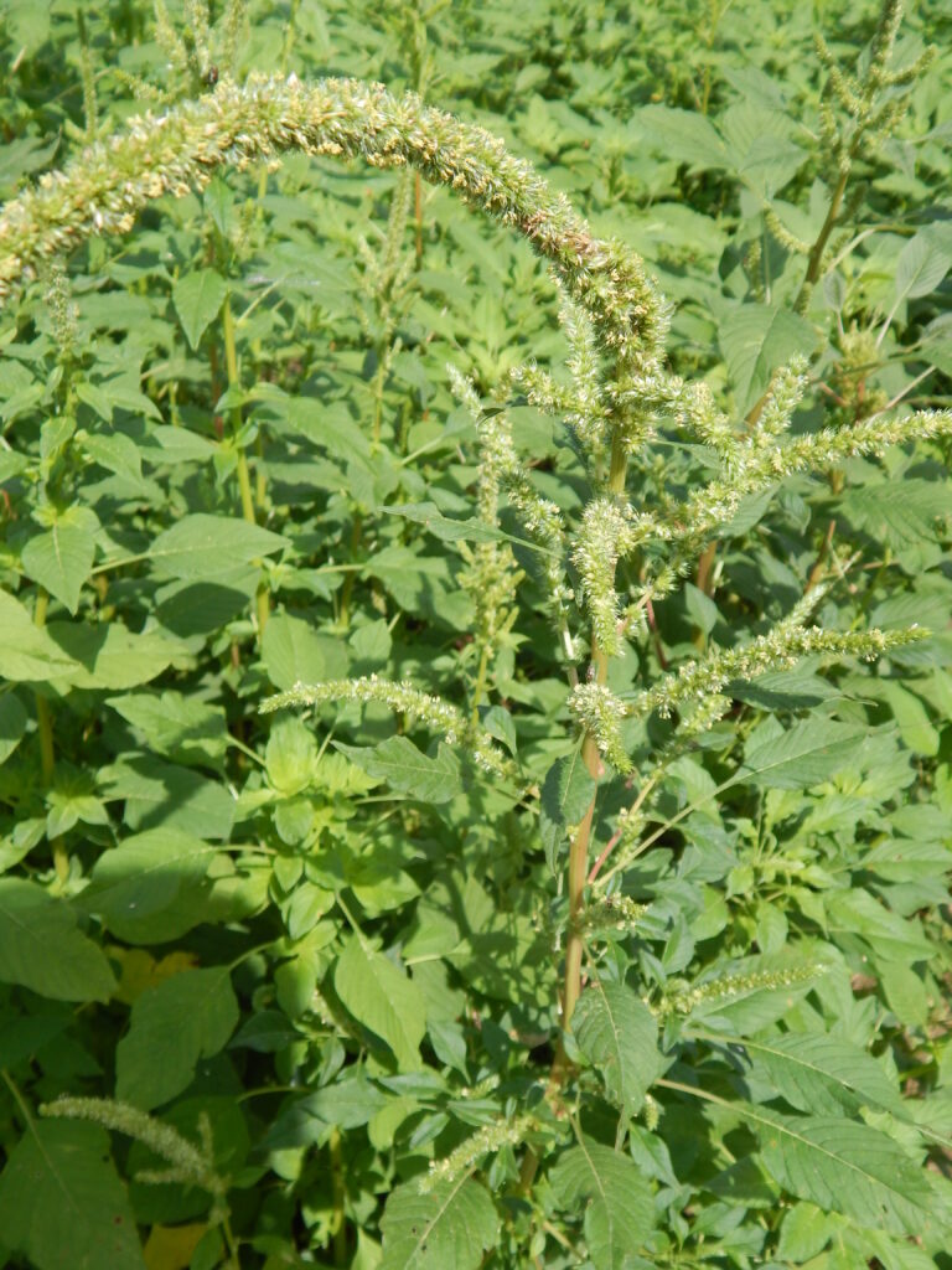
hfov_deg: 37.7
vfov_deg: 49.0
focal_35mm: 38
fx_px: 1393
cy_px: 635
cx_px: 476
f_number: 3.4
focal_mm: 6.8
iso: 125
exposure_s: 1/1250
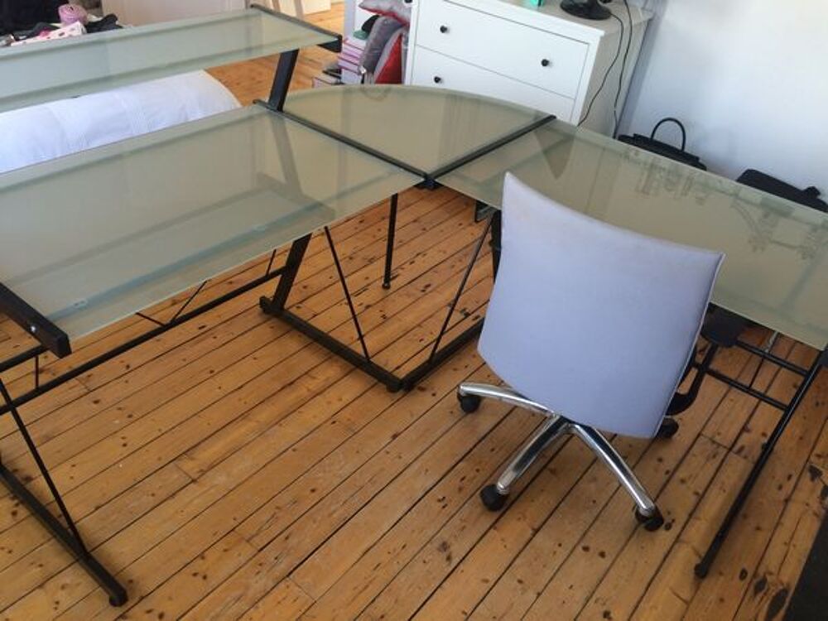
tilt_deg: -37.3
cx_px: 414
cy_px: 310
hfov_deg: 61.7
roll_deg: -5.8
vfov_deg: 48.2
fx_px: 694
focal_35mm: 29
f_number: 2.2
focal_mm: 4.15
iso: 40
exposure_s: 1/33
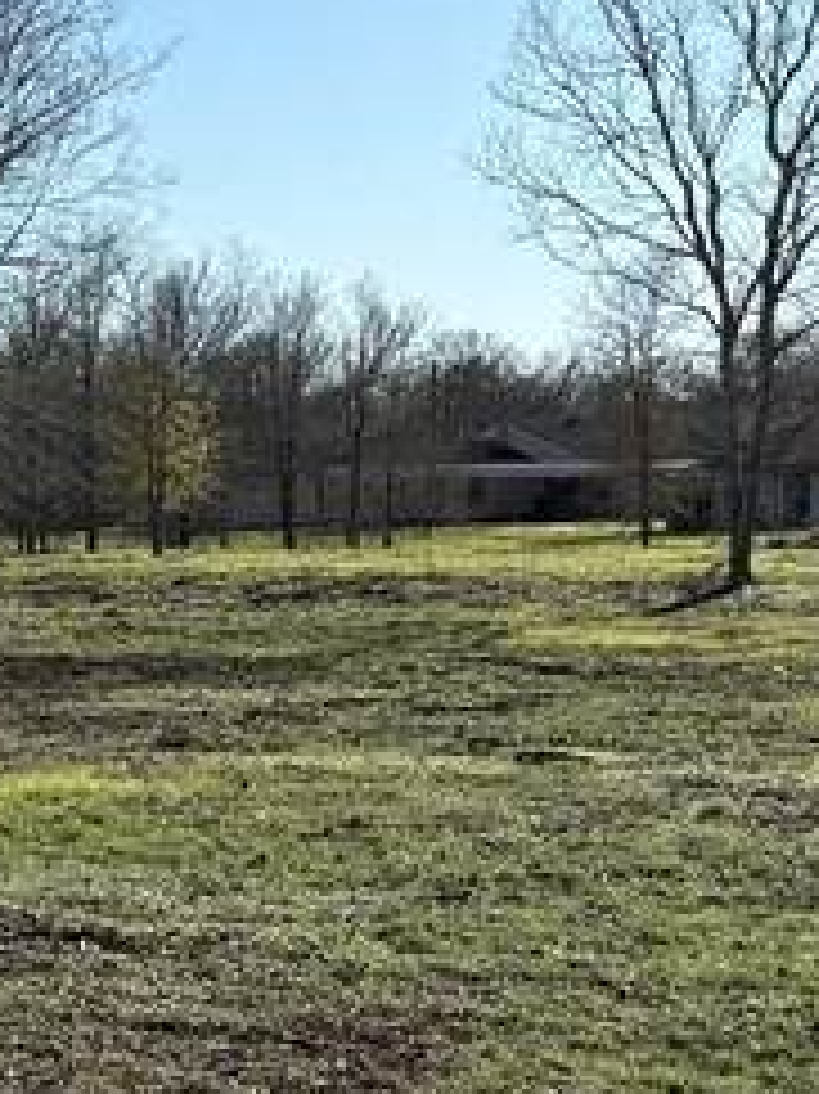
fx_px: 3189
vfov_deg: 19.5
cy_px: 545
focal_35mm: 101
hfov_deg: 11.7
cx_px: -1220
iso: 80
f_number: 1.78
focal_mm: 6.76
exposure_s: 1/5714
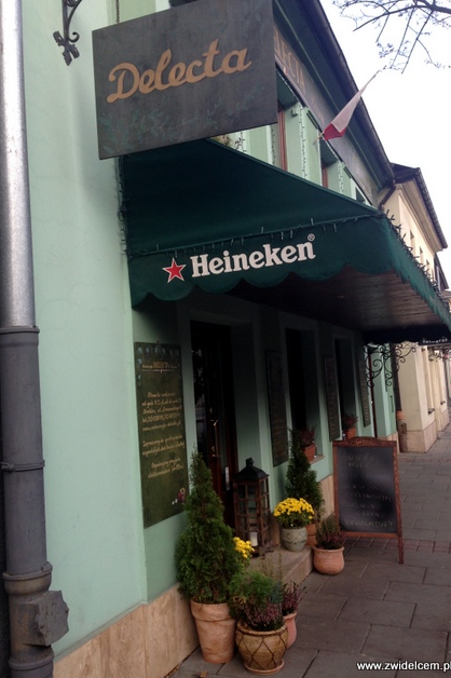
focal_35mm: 35
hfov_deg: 37.8
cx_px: 211
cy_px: 341
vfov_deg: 54.5
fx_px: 658
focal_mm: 4.12
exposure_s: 1/257
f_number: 2.4
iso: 50
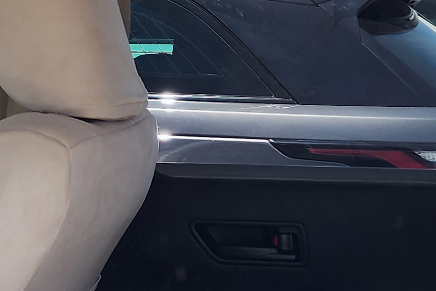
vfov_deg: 12.6
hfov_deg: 18.8
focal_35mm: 108
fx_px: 1308
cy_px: 232
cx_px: 133
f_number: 1.8
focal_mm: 6.4
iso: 20
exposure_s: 1/180
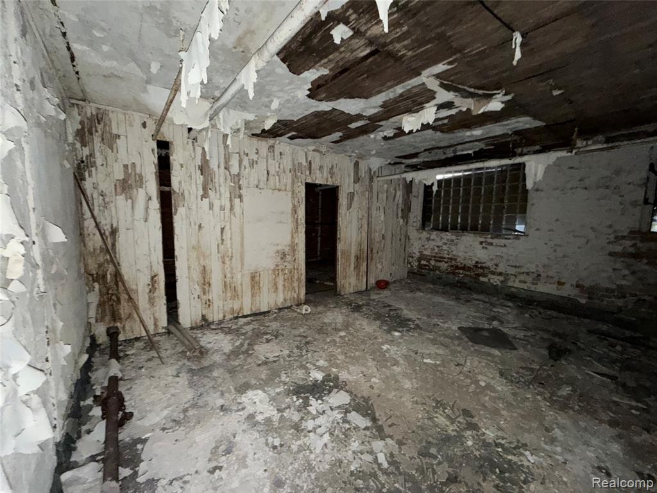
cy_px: 246
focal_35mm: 14
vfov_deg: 85.7
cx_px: 328
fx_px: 266
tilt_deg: -6.6
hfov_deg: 102.1
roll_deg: -0.2
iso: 500
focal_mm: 2.22
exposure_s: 1/16
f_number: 2.2
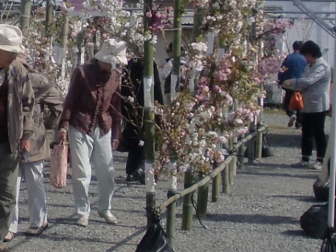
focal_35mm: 28
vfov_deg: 49.7
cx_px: 168
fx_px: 272
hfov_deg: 63.4
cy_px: 126
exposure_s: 1/2000
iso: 64
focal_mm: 4.65
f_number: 7.8
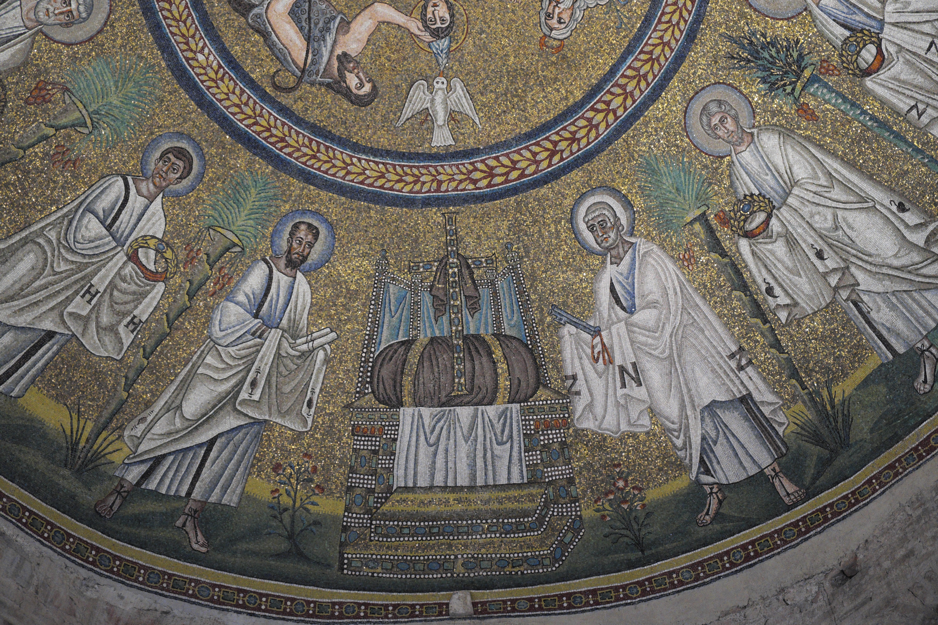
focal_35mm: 54
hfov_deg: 36.9
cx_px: 469
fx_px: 1407
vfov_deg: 25.1
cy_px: 312
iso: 2500
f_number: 5.6
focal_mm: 35.8
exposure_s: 1/30
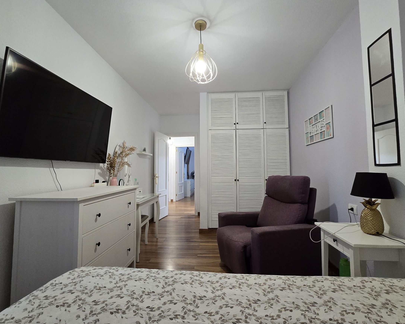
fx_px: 180
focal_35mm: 15
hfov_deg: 96.8
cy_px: 158
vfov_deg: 84.0
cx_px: 202
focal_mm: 2.2
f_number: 2.2
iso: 500
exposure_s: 1/60
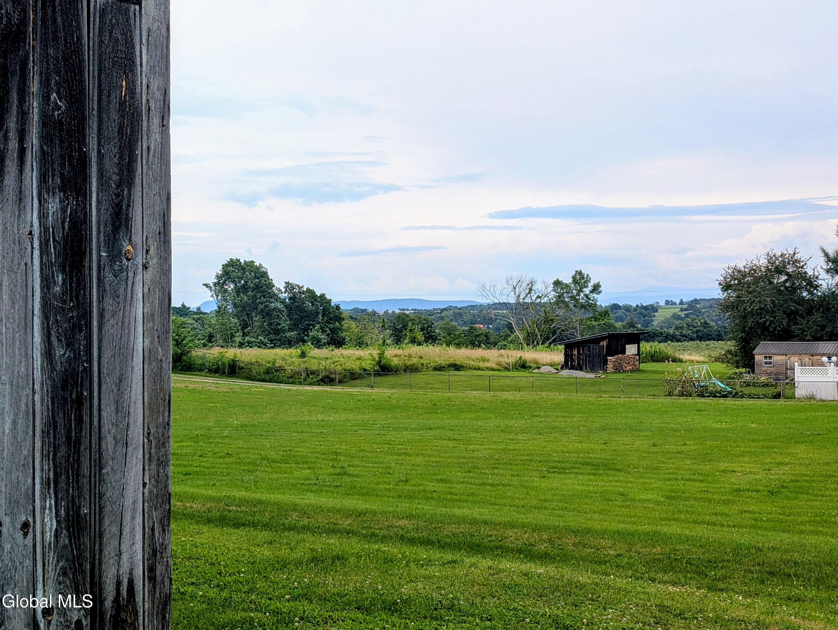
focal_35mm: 49
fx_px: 1188
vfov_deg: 29.7
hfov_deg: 38.9
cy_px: 315
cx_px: 419
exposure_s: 1/776
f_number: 1.68
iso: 27
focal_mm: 6.9
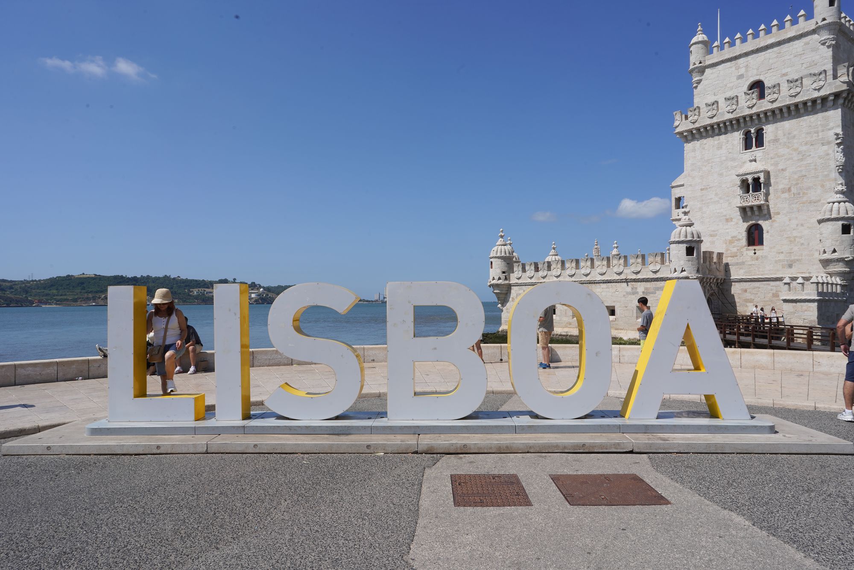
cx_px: 427
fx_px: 569
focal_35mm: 24
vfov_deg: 53.1
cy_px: 285
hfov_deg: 73.7
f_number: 20
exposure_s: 1/100
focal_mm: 24
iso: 100
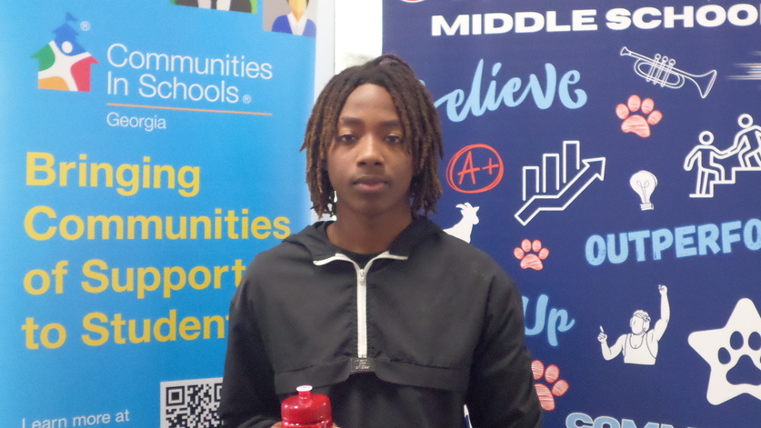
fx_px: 969
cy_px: 205
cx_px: 424
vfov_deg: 24.9
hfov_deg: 42.8
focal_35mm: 48
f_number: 3
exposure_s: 1/15
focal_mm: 6.5
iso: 400
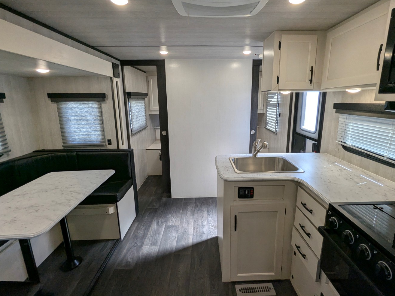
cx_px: 208
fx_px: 194
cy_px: 140
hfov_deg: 91.0
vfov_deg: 74.7
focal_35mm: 17
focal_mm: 2.35
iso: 142
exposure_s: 1/126
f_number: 2.2
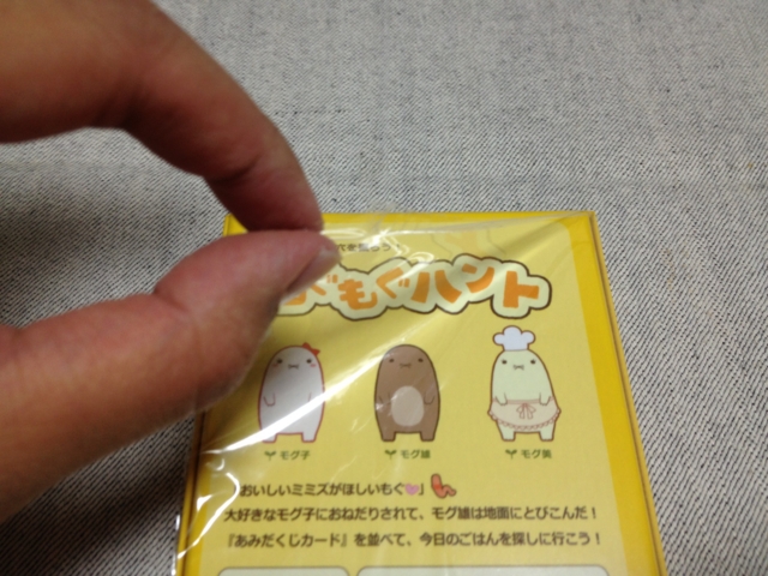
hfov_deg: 52.6
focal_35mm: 35
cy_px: 288
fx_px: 777
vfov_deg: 40.7
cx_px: 384
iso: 50
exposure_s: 1/24
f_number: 2.4
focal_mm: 4.28
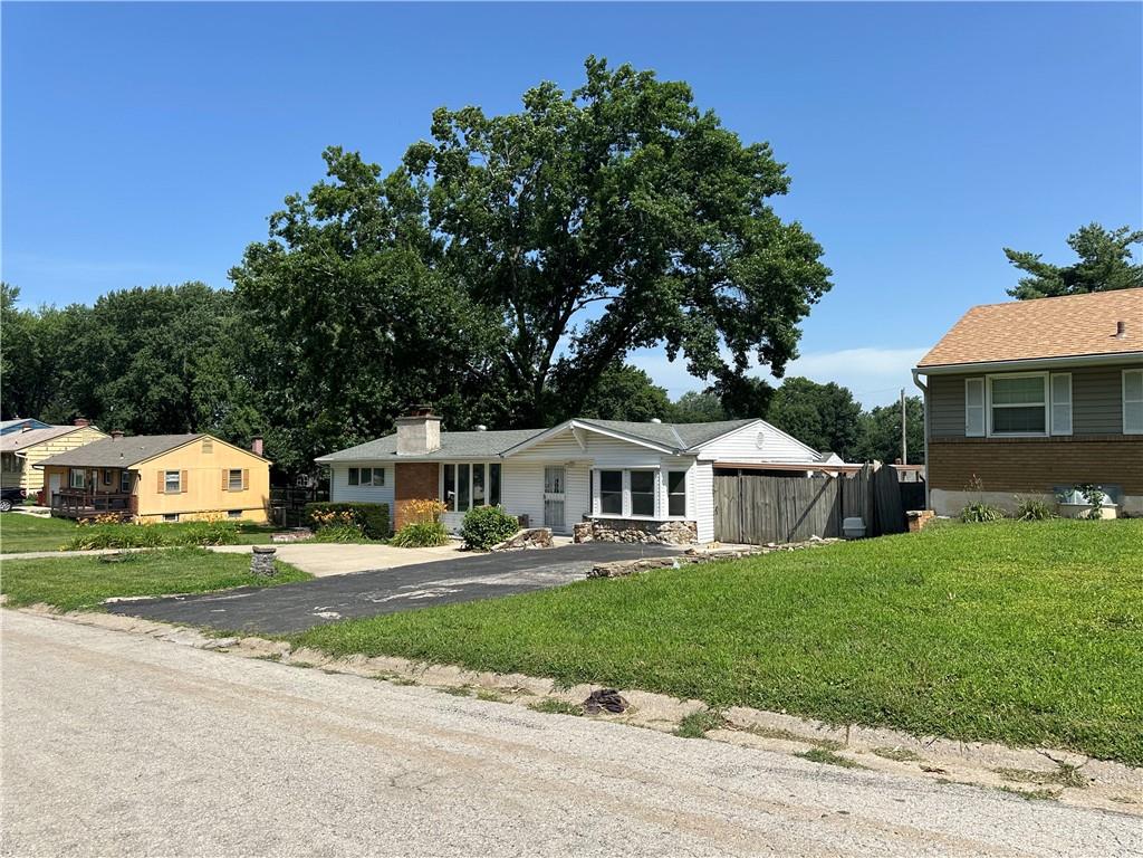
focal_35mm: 24
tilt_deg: +2.1
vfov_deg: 56.8
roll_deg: +0.0
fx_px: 792
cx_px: 572
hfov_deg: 71.6
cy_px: 429
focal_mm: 6.86
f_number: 1.78
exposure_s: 1/4184
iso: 80
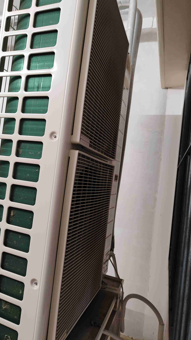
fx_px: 234
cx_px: 68
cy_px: 165
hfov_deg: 43.9
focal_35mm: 26
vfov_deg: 71.9
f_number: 1.88
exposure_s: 1/50
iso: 669
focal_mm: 5.59
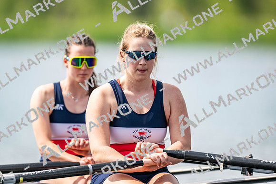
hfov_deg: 3.4
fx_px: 4601
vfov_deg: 2.3
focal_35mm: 600
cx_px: 138
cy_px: 92
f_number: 4
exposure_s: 1/2500
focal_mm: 600
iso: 400
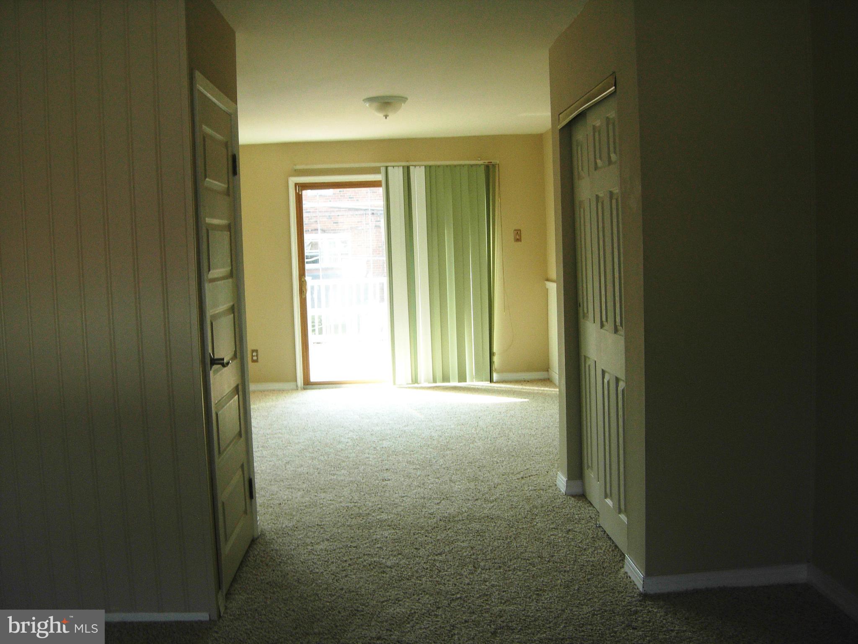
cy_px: 322
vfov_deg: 39.7
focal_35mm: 36
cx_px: 429
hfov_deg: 51.4
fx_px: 892
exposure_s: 1/93.1
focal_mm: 7.5
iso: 50
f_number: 3.4
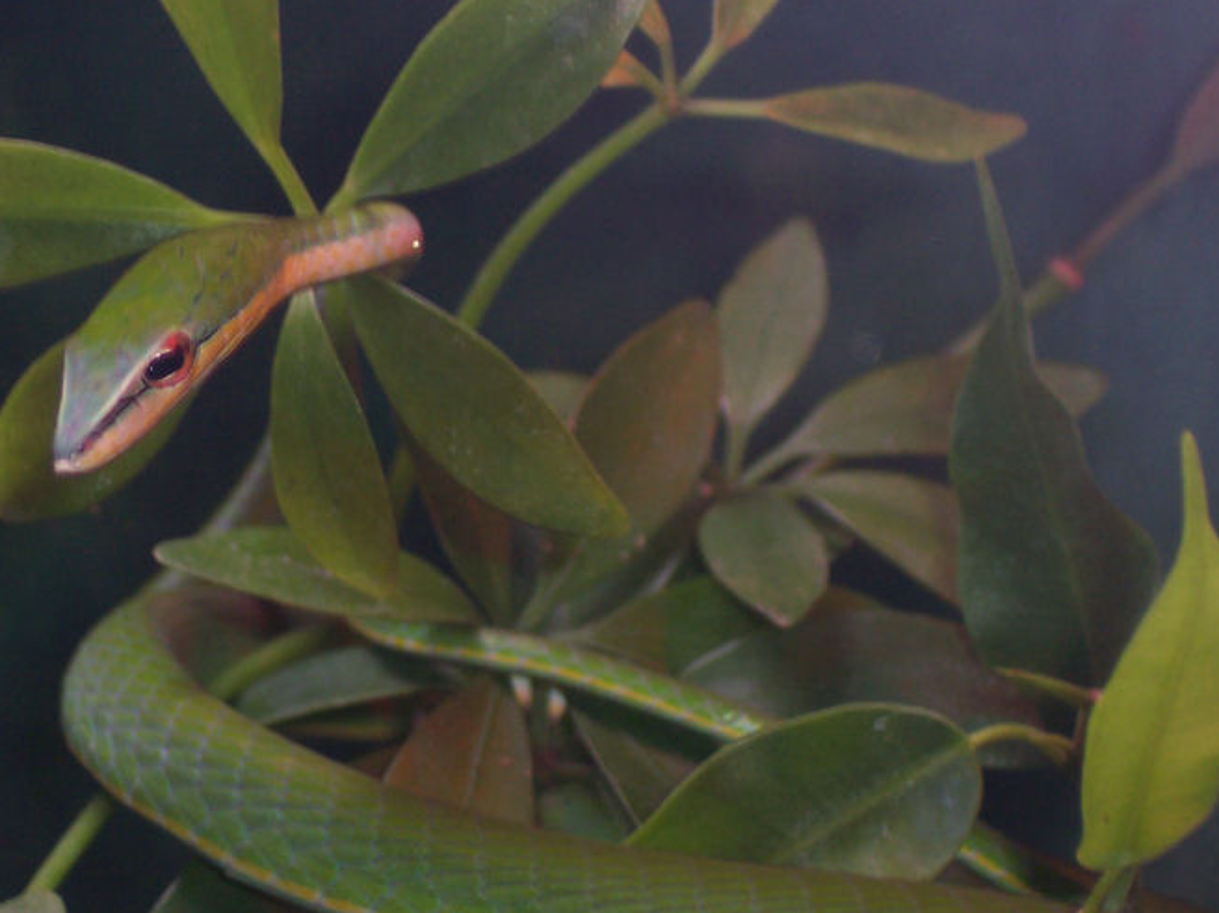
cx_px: 336
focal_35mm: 178
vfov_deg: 8.3
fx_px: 6264
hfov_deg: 11.1
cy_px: 378
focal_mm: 24
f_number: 4.8
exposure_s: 1/8
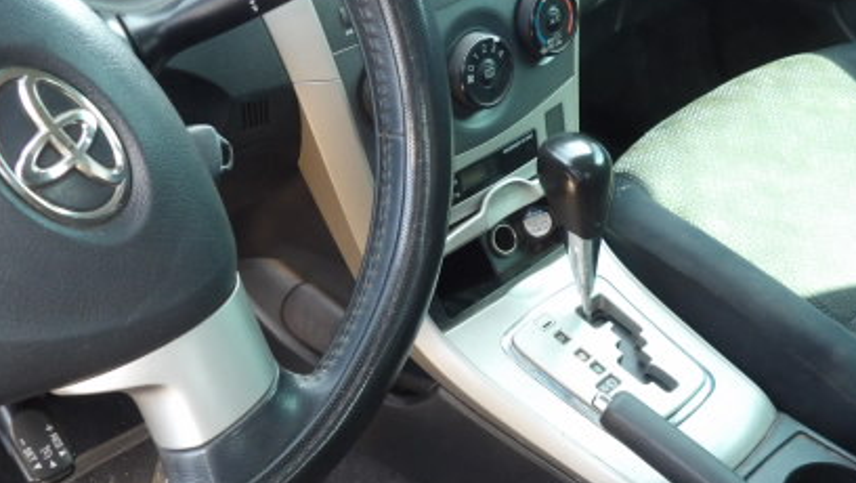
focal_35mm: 41
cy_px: 355
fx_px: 931
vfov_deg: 28.7
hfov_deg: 49.4
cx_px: 413
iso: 200
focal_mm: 4.3
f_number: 3.2
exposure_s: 1/31
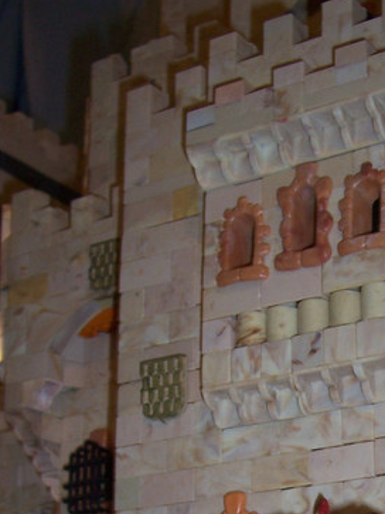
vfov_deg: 24.4
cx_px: 422
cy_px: 549
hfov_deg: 18.9
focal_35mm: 75
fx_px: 1113
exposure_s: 1/60
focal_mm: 5.6
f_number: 2.7
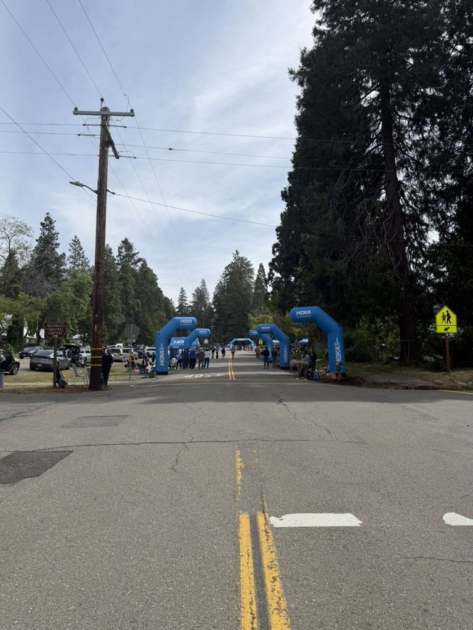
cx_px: 236
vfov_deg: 71.6
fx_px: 437
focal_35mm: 24
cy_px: 315
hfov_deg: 56.8
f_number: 1.78
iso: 80
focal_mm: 6.76
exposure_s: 1/6711
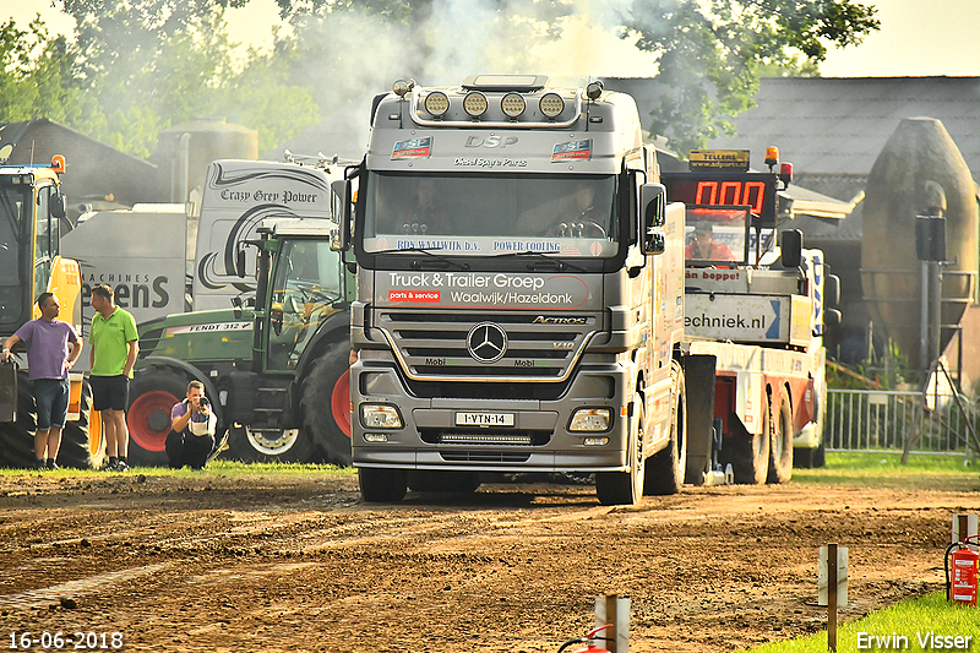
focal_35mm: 450
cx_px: 490
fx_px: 12247
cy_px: 326
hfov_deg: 4.6
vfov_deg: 3.1
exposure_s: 1/4000
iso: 1250
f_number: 5.6
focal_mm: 300
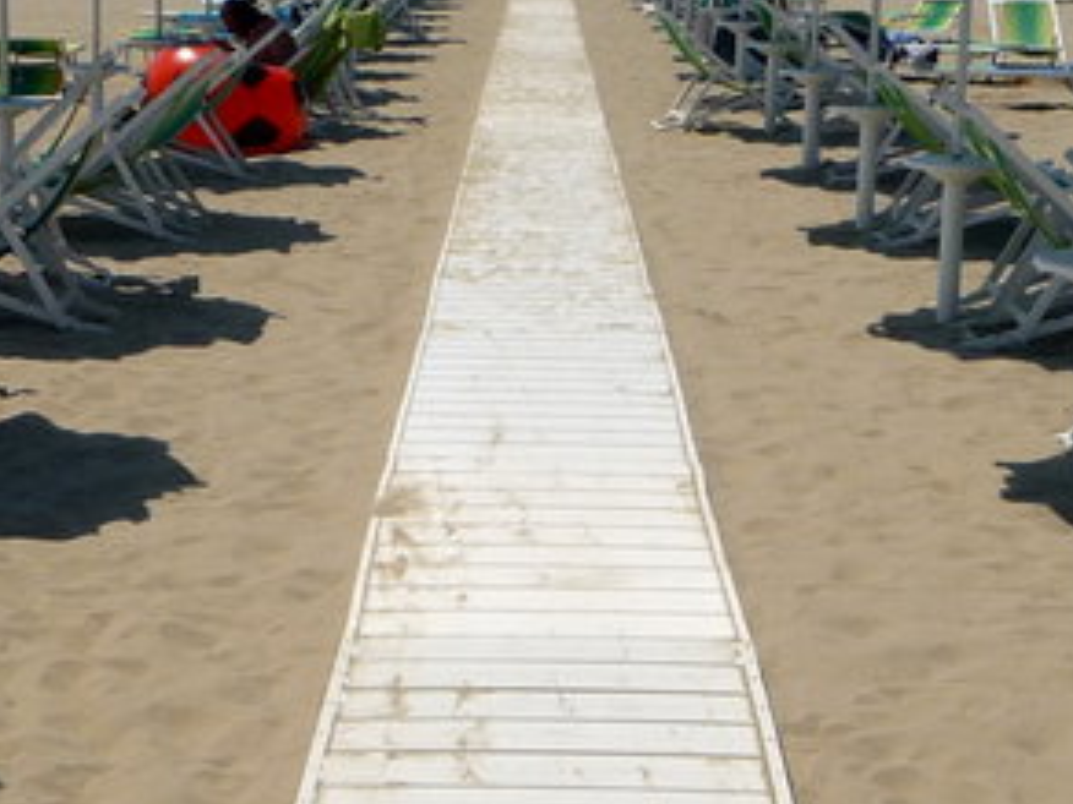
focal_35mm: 92
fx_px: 2852
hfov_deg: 21.3
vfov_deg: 16.0
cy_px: 316
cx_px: 467
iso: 100
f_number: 8
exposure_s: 1/500
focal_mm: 4.7
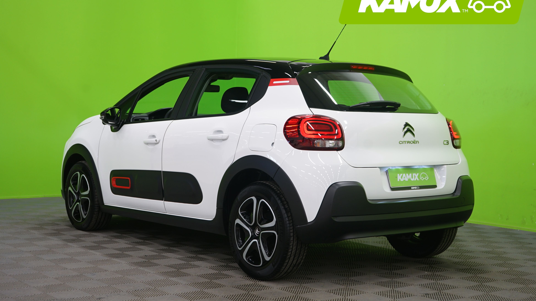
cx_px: 271
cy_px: 141
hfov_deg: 39.9
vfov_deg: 23.1
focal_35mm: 52
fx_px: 739
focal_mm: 49
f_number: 5
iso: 400
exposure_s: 1/8
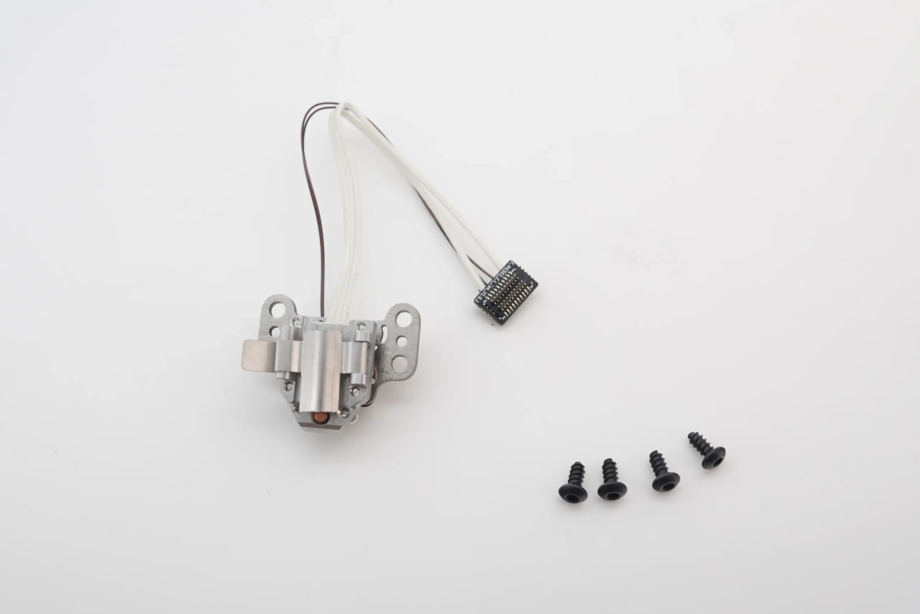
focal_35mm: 36
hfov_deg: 53.1
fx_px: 920
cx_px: 460
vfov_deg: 36.9
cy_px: 307
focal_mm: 24
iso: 800
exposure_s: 1/160
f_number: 8
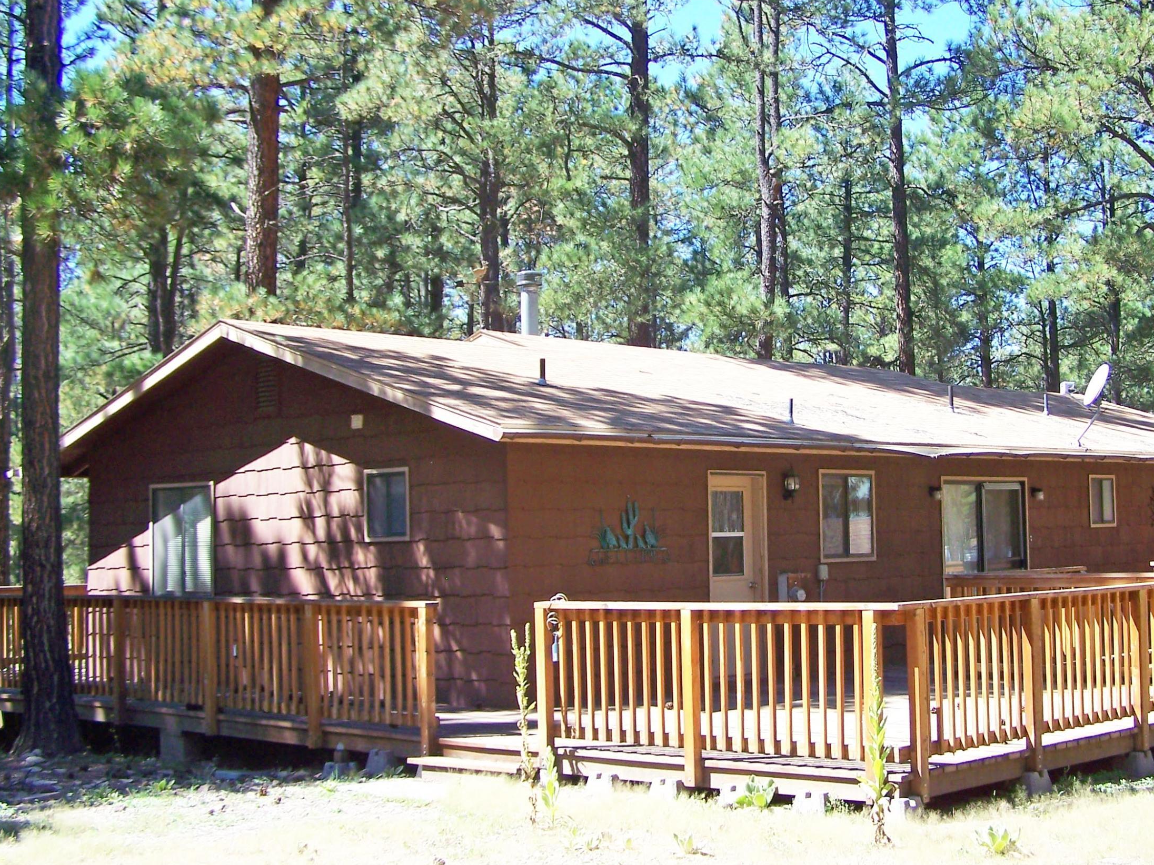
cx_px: 700
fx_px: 1734
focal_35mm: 52
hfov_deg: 36.7
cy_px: 384
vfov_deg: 28.0
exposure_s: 1/200
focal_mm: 6.3
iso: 64
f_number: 2.8
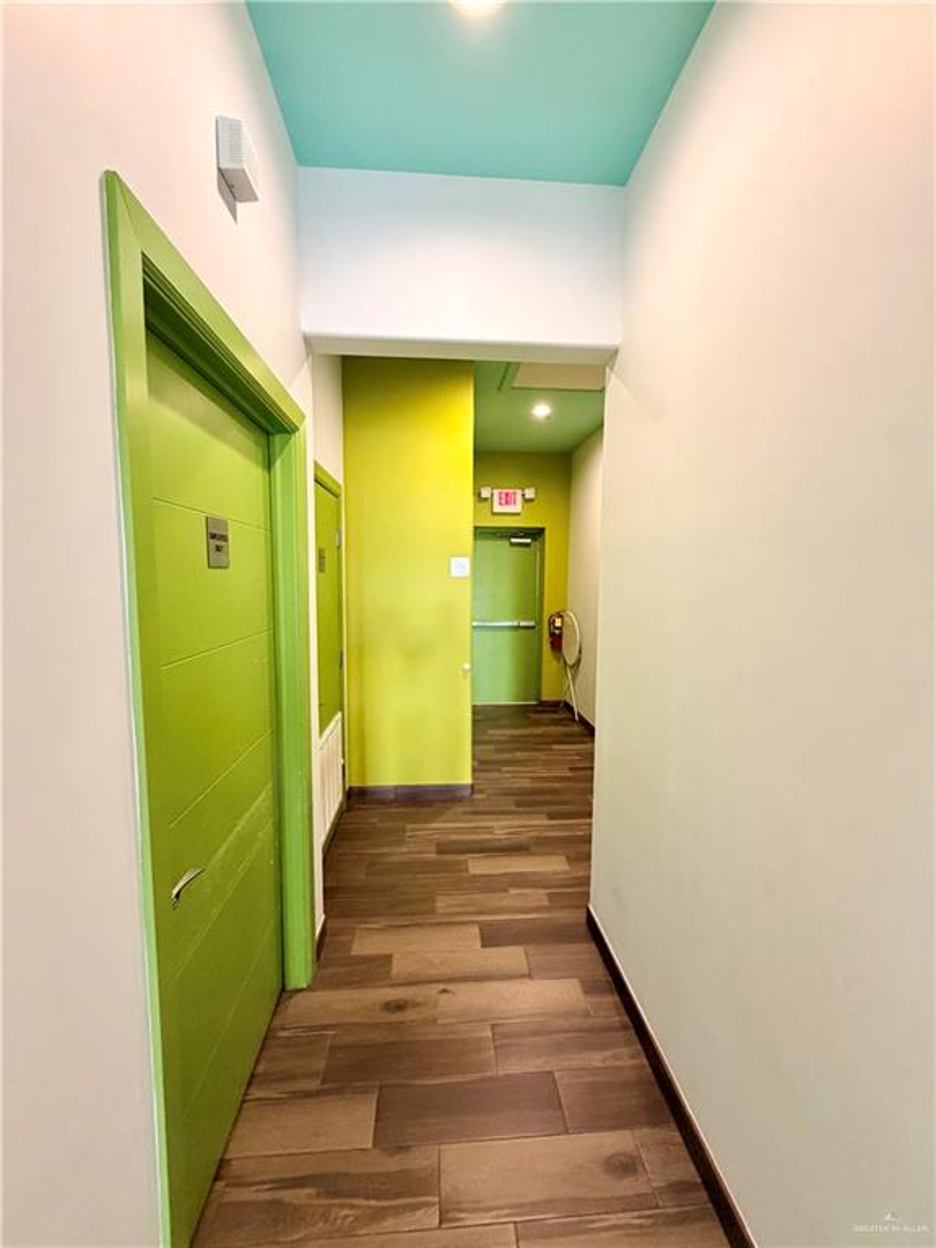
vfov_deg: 102.1
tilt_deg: -4.5
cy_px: 624
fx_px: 505
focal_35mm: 14
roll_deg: -0.3
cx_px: 468
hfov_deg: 85.7
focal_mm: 2.22
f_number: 2.2
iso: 400
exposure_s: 1/60
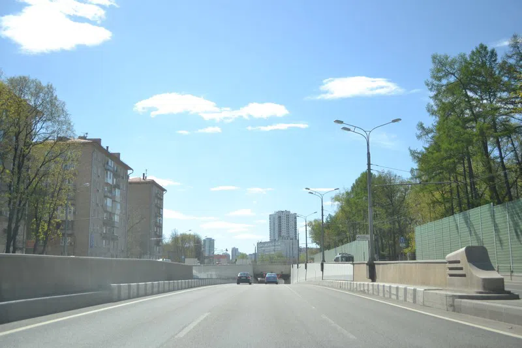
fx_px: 522
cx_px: 261
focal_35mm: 36
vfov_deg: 36.9
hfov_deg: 53.1
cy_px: 174
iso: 800
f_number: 4
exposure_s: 1/4000
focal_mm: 24
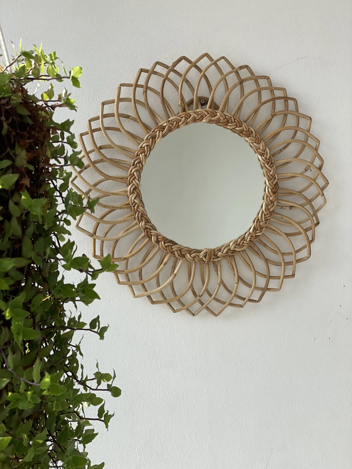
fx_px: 705
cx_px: 176
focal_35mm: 52
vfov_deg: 36.8
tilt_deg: -0.5
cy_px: 234
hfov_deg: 28.0
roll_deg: +1.9
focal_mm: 6
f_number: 2
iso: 32
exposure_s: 1/631
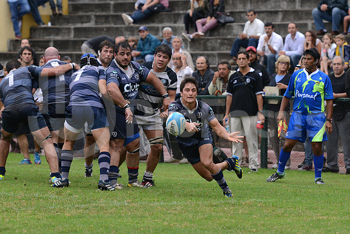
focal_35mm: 175
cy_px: 117
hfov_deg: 11.7
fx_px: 1702
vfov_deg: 7.9
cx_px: 175
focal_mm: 175
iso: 3200
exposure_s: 1/500
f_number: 4
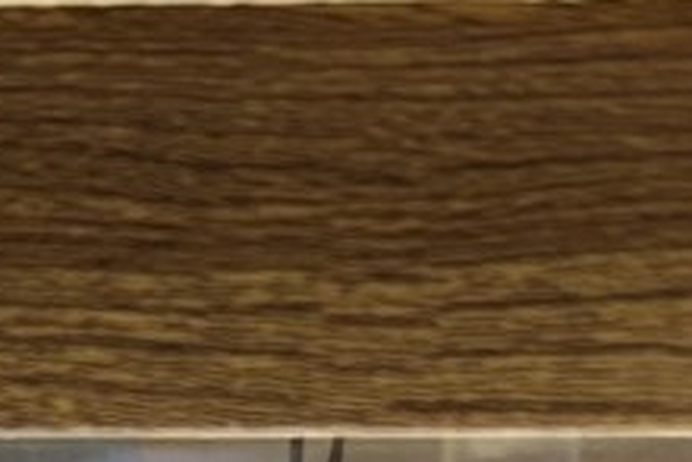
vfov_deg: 6.7
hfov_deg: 11.5
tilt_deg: -17.2
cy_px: 1619
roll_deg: +0.5
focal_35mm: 177
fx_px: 3404
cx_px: 3
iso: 80
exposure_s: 1/50
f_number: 1.5
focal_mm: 5.7
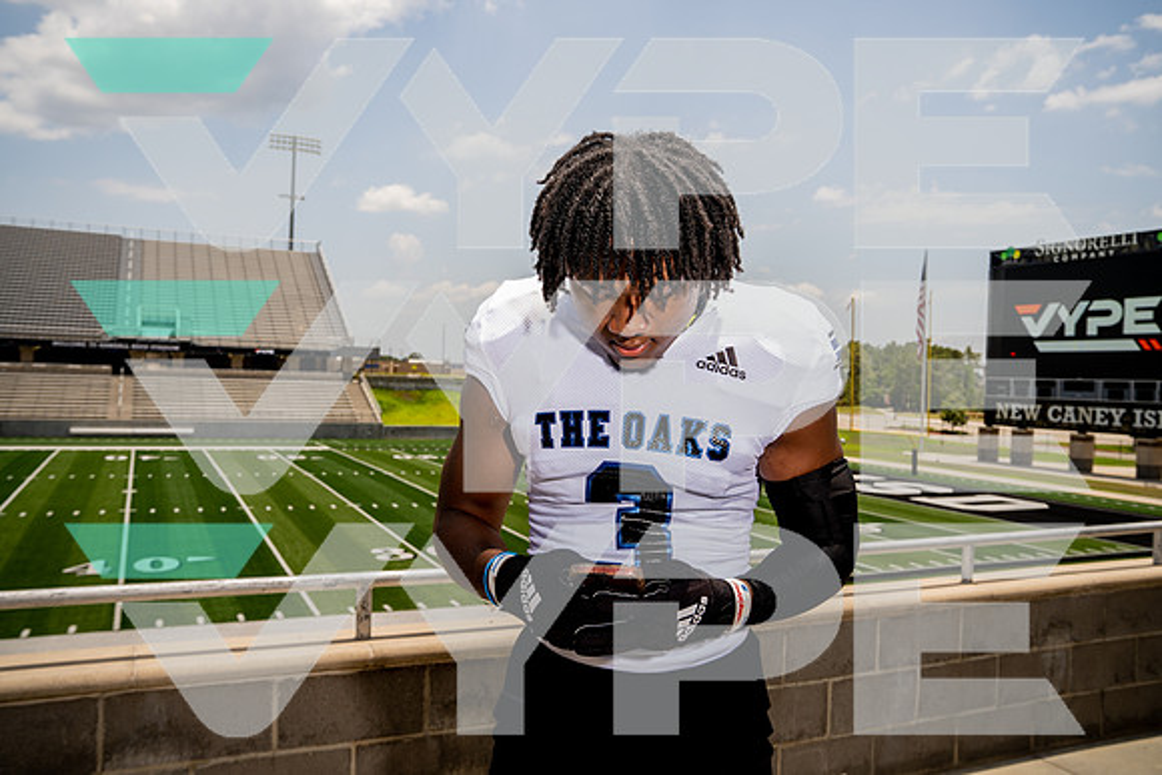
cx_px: 581
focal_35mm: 29
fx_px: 936
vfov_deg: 45.0
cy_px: 388
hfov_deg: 63.6
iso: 100
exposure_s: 1/250
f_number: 7.1
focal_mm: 29
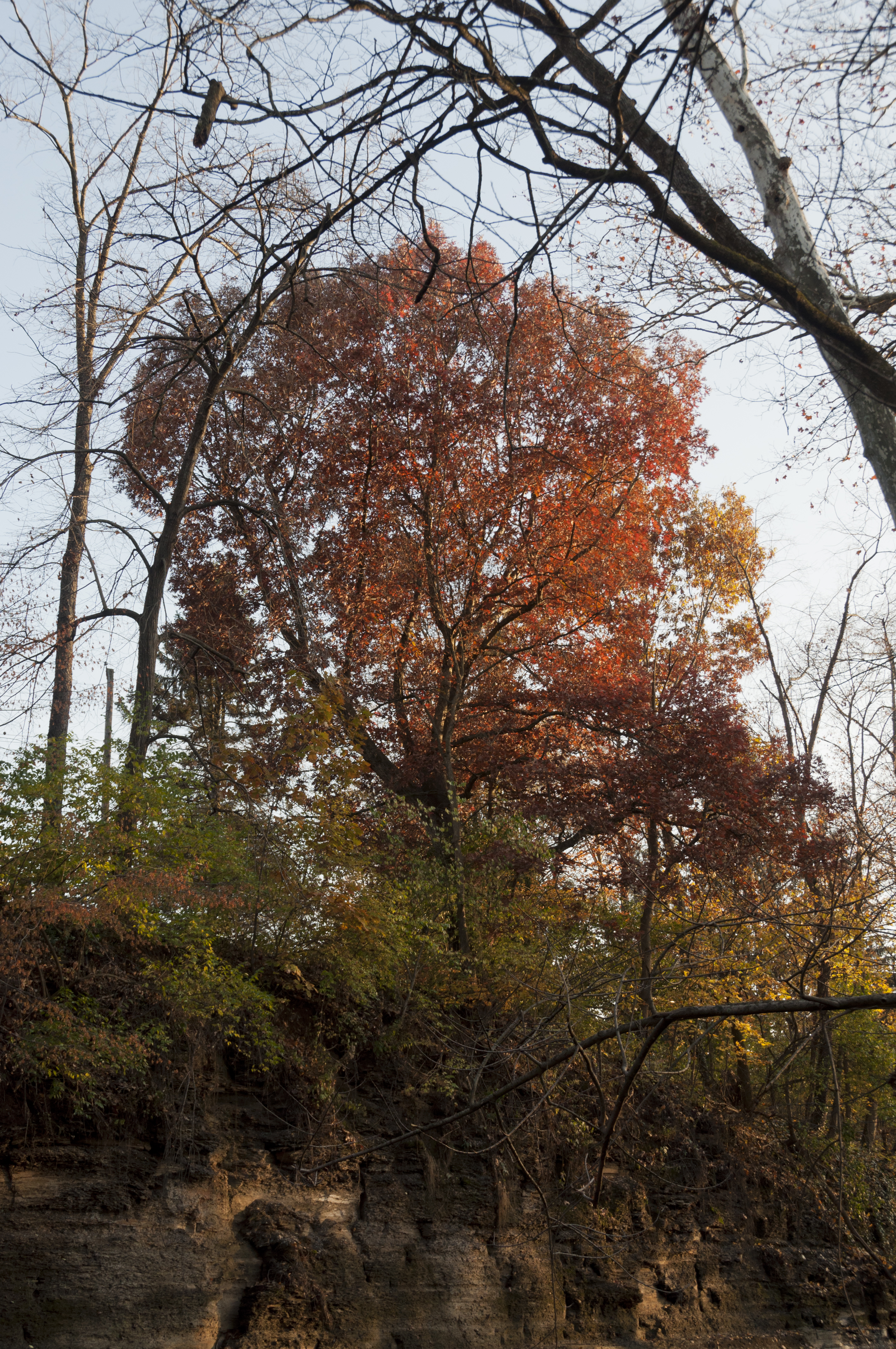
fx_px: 1797
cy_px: 674
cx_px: 448
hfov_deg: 28.0
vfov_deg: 41.2
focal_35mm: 48
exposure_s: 1/90
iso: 320
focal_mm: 32
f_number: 8
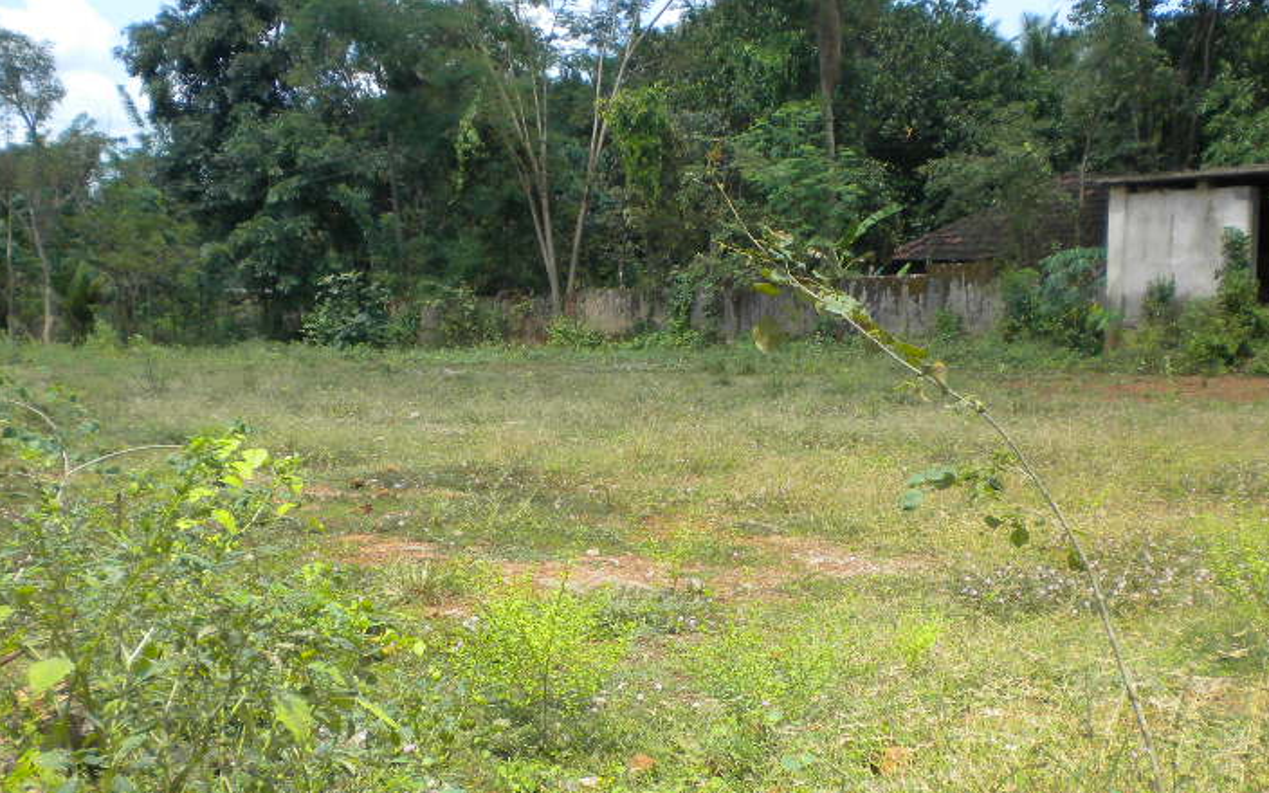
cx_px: 734
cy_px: 575
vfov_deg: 23.8
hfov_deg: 37.4
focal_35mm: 54
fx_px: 1868
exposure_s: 1/448
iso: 113
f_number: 4.6
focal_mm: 6.3
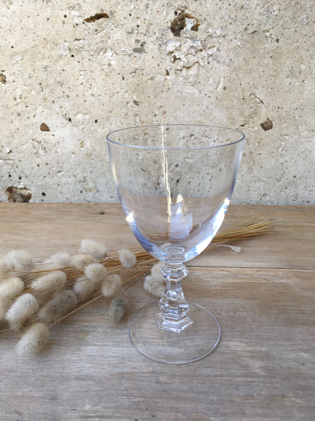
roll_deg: -0.5
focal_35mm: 29
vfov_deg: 61.7
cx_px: 158
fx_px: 352
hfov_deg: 48.2
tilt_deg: -21.2
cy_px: 210
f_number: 2.2
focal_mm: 4.15
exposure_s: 1/100
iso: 25
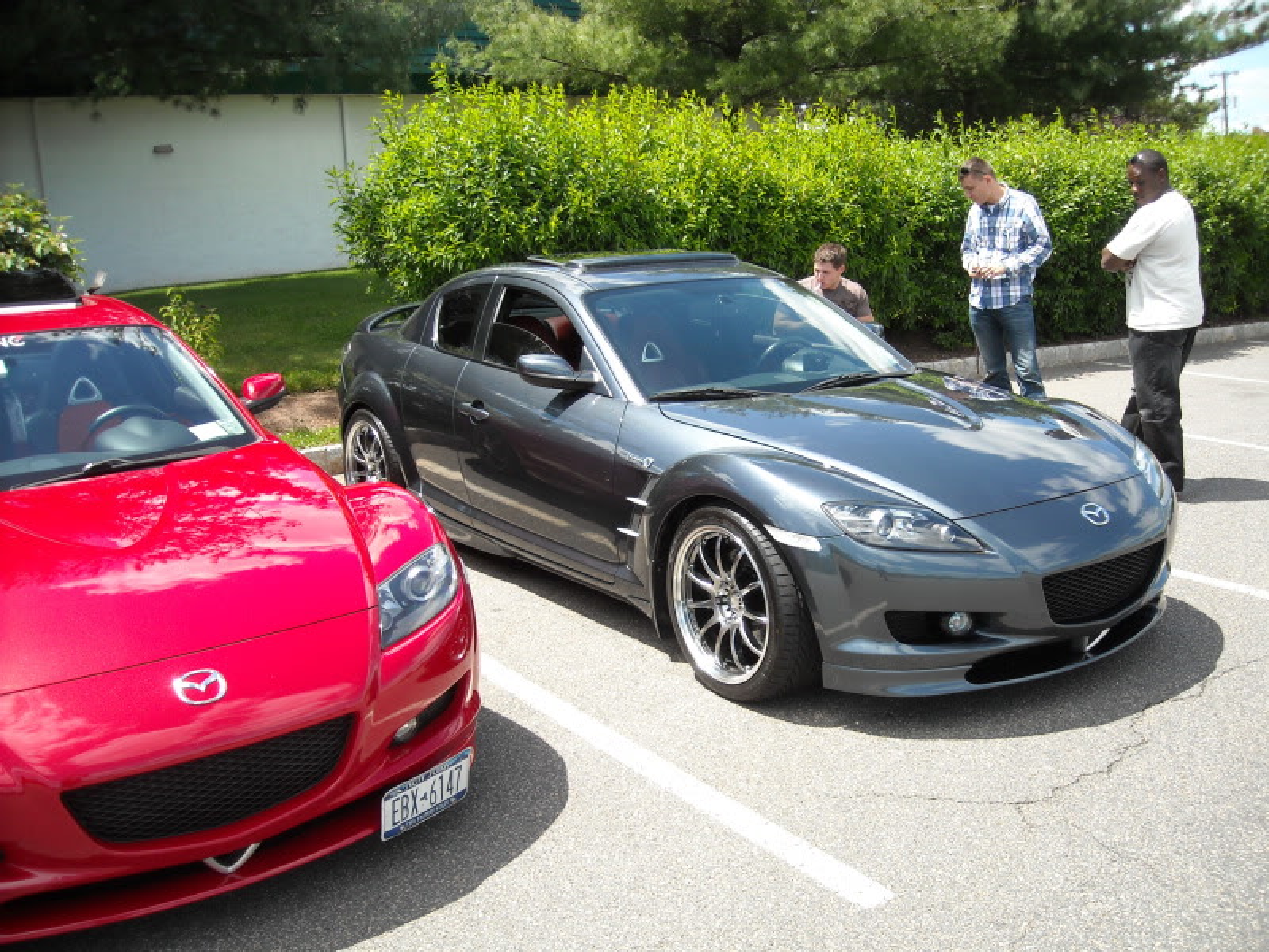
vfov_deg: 40.7
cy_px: 476
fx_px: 1283
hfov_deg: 52.6
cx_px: 634
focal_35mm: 35
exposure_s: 1/402
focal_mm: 5.7
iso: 64
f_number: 2.8
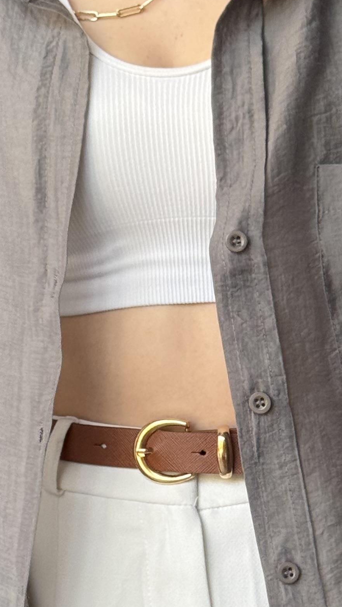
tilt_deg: -0.5
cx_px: 196
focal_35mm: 135
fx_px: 2176
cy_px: 430
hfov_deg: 9.0
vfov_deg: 15.8
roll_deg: -0.7
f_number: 1.78
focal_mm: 6.76
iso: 100
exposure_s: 1/60
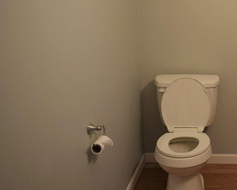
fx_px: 386
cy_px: 77
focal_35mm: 55
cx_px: 251
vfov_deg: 27.6
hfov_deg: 31.0
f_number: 4
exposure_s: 1/60
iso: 450
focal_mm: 18
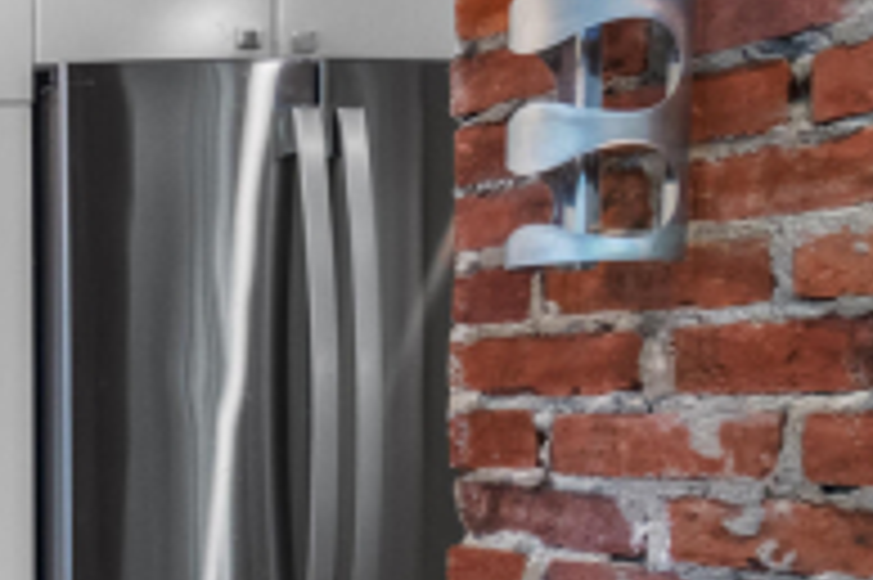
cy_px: 409
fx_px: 1405
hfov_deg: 20.2
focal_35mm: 58
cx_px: -806
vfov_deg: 23.2
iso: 400
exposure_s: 1/3
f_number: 8
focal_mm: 10
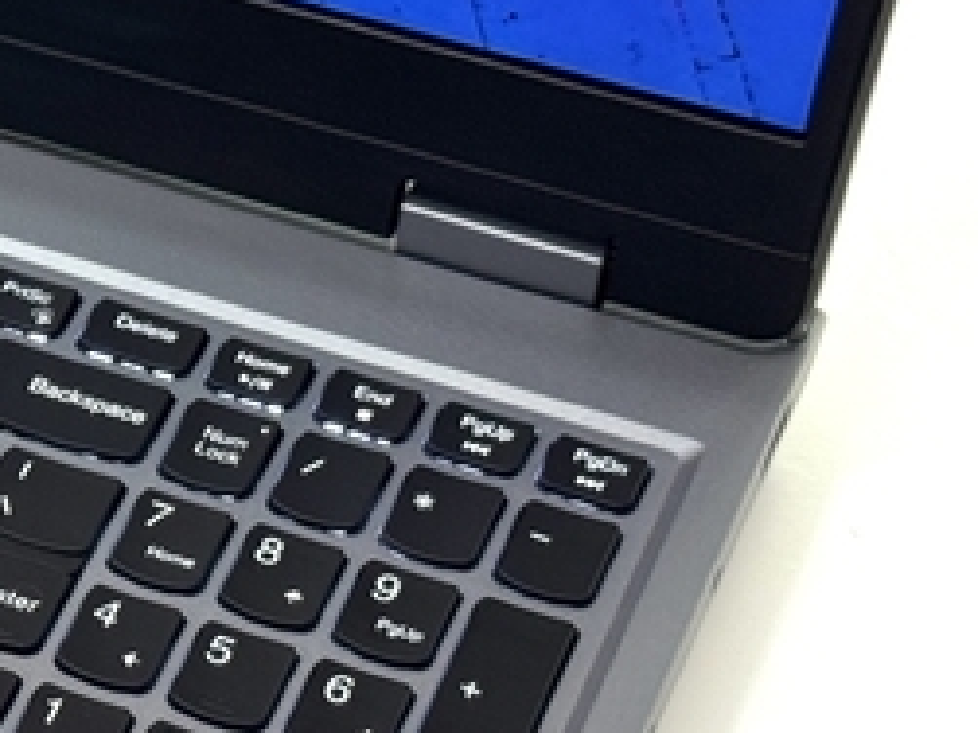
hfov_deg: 12.4
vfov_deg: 9.7
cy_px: 565
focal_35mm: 153
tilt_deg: -46.8
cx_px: -421
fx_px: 4321
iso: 125
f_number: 1.78
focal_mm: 6.76
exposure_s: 1/100
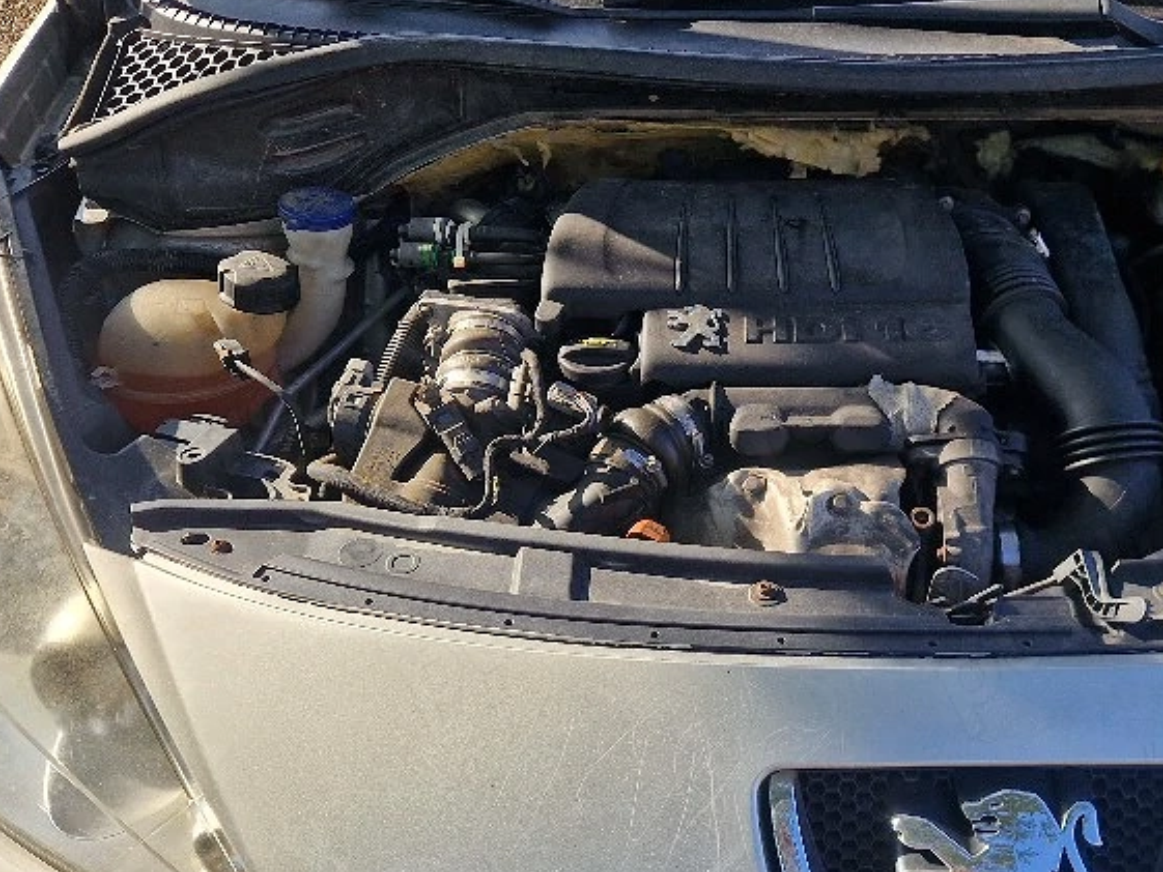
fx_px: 1378
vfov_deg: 34.9
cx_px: 757
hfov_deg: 45.2
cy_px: 561
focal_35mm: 41
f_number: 1.8
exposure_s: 1/588
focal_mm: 5.4
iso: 50
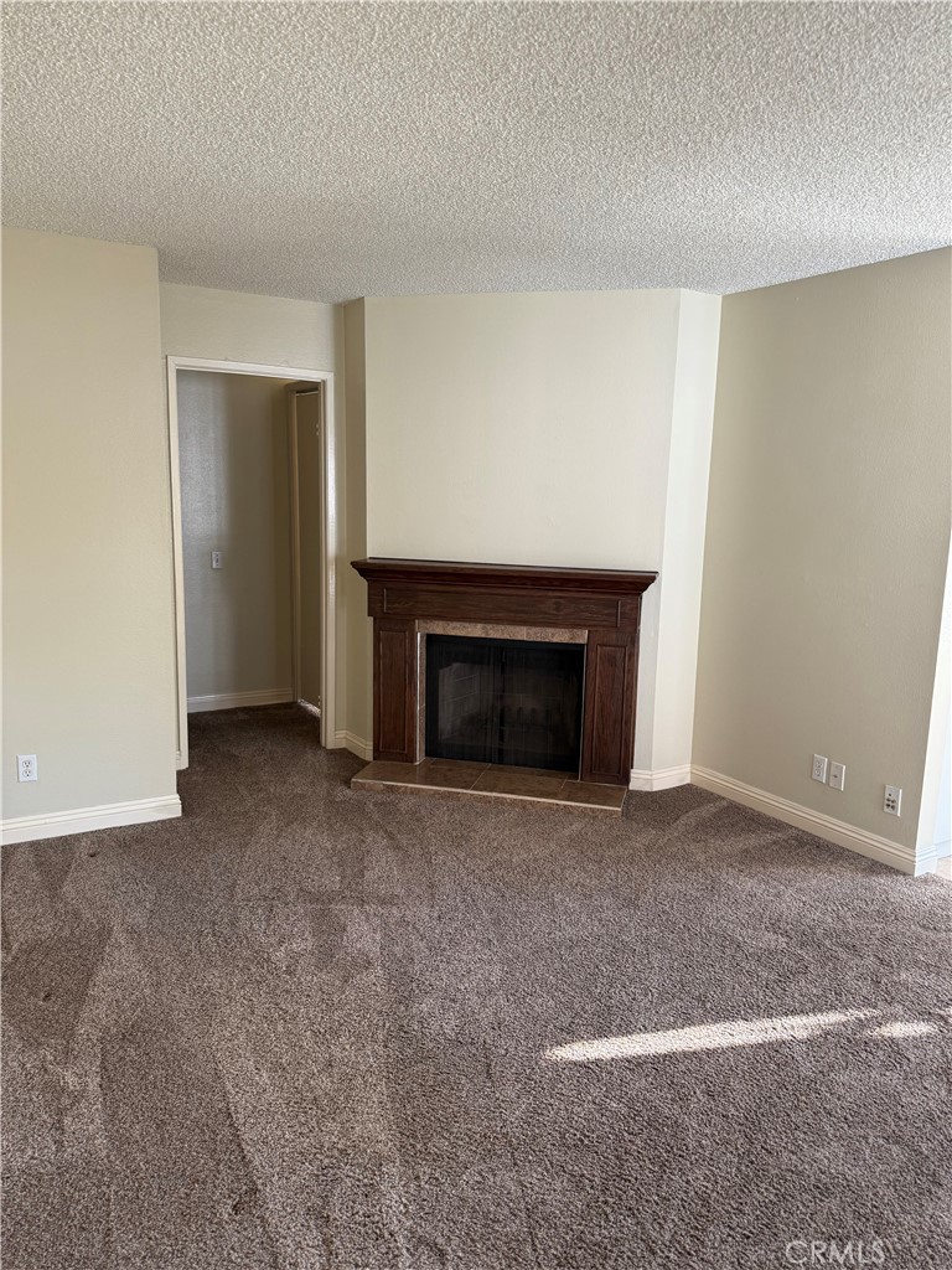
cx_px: 476
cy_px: 635
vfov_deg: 71.6
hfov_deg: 56.8
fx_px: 880
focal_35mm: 24
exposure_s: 1/121
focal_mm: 6.76
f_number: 1.78
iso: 160
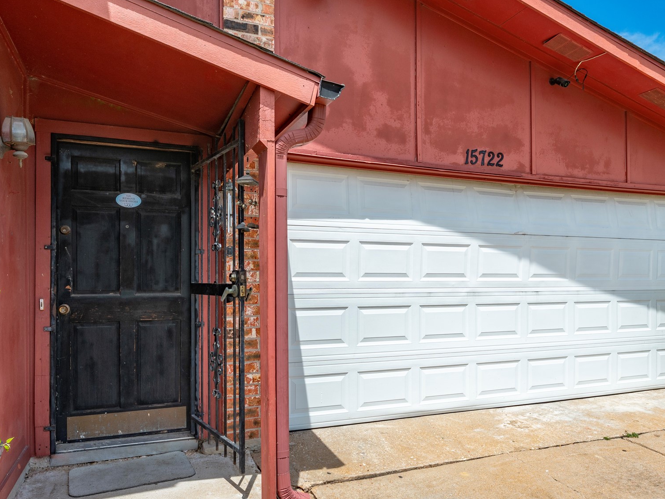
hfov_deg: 69.4
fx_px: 480
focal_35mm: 25
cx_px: 317
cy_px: 281
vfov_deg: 54.7
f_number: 16
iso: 125
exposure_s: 1/100
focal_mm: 18
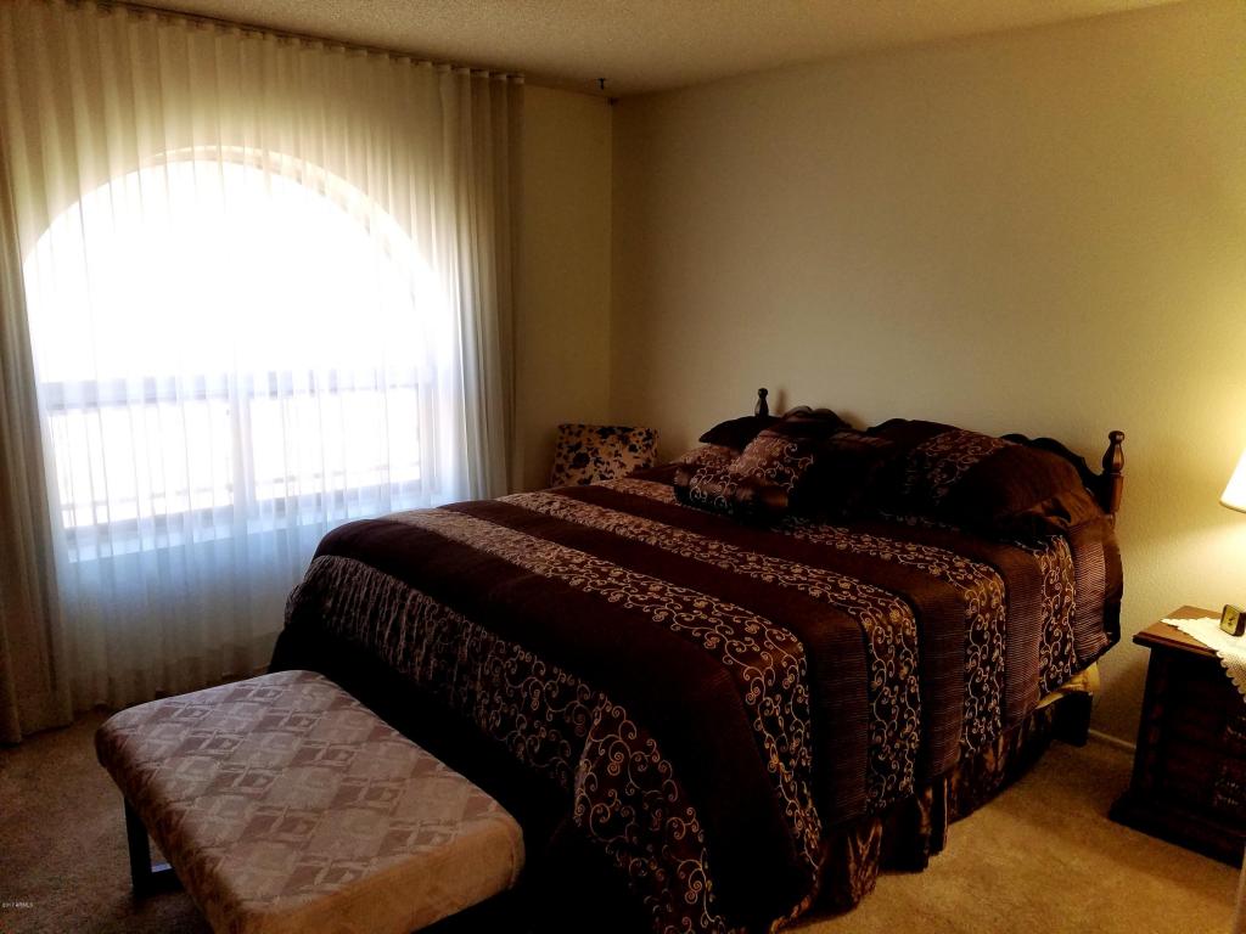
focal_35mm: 26
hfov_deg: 67.3
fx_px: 936
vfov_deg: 53.1
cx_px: 623
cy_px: 467
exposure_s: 1/60
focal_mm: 4.2
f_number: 1.7
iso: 125
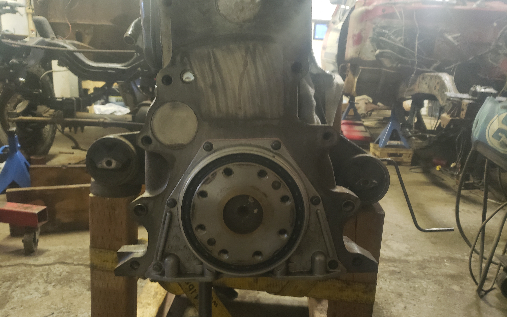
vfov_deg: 44.5
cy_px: 157
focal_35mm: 28
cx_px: 253
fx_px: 387
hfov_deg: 66.5
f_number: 1.5
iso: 250
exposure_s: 1/10
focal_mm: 4.3
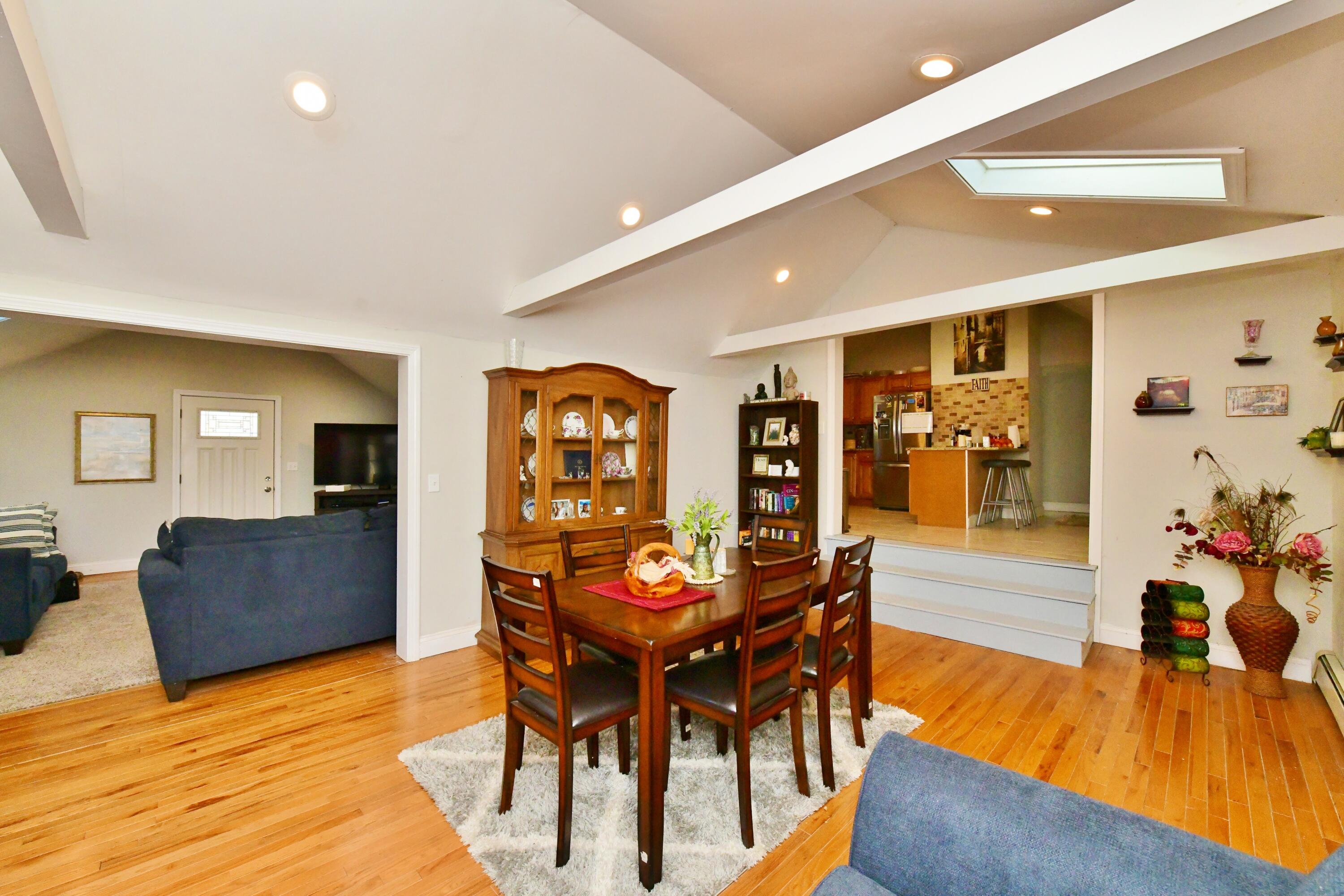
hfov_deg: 104.3
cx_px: 672
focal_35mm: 14
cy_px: 448
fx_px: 523
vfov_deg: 81.2
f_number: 9
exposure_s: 1/500
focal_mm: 14
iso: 6400
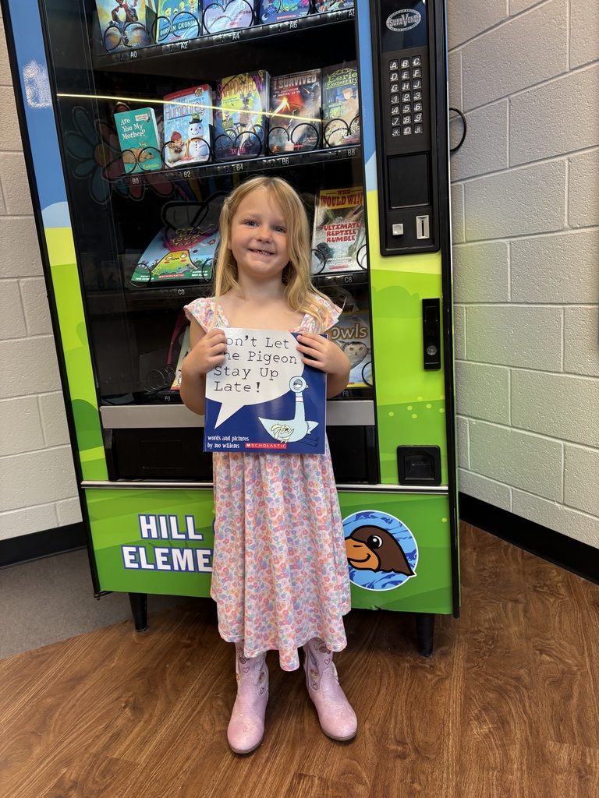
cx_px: 300
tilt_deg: -11.5
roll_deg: +4.1
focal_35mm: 26
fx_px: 600
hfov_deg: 53.1
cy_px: 399
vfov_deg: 67.3
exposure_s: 1/60
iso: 80
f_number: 1.6
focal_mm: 5.96
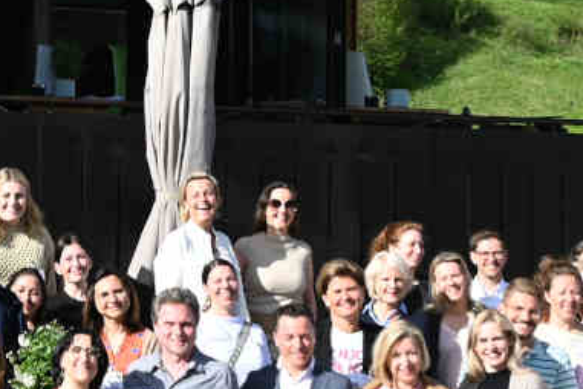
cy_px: 74
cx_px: 69
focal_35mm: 149
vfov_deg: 9.2
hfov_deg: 13.7
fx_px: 2405
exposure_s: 1/320
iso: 100
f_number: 6.3
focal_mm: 29.5
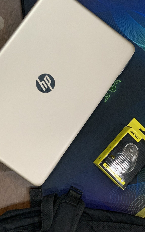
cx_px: 45
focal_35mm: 75
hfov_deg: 17.3
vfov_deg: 27.3
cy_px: 76
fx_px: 474
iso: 125
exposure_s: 1/119
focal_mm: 6
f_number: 2.4
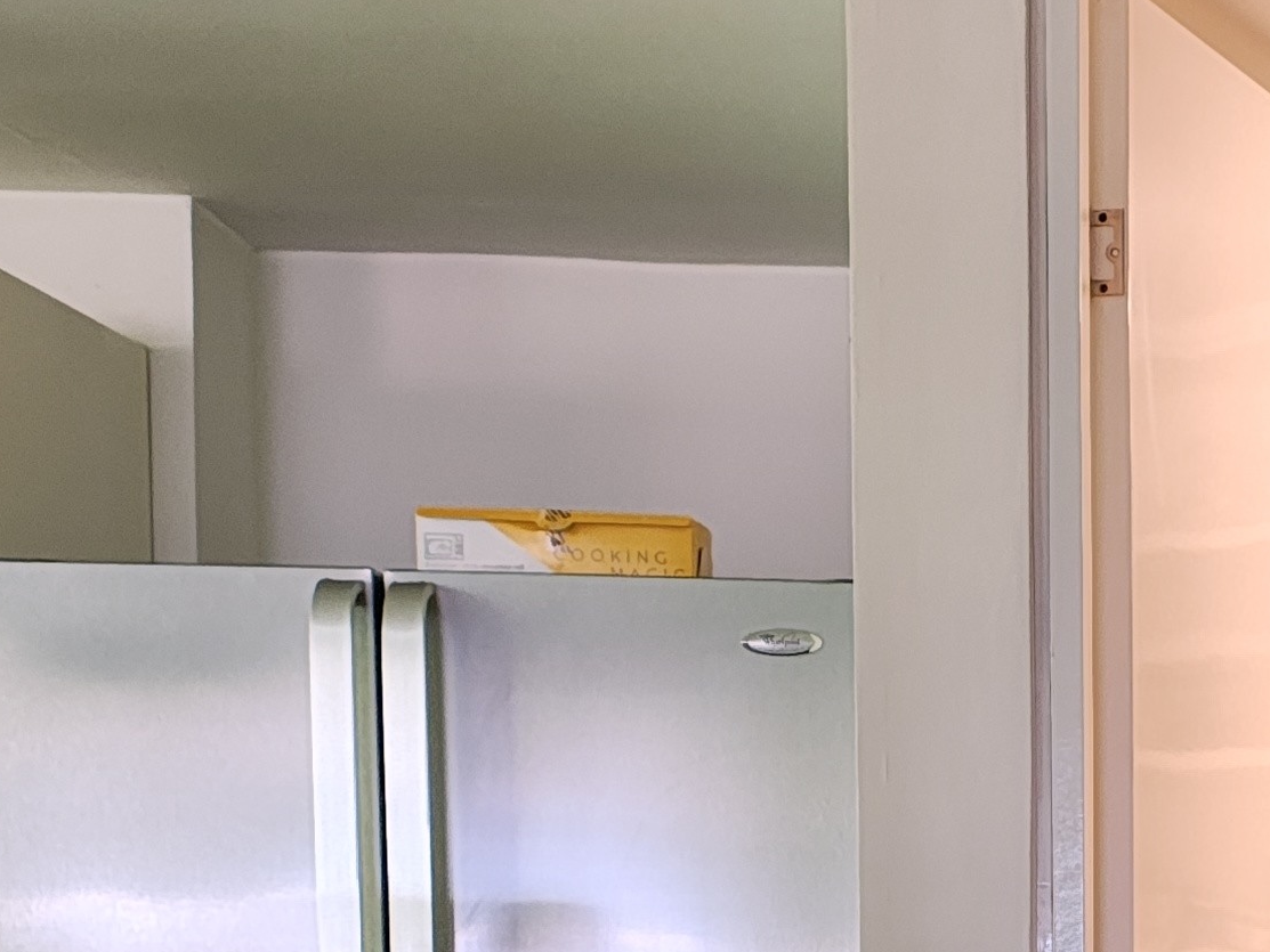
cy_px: 1361
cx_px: 1645
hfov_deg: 19.6
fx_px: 3376
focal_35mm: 92
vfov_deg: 15.1
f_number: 1.4
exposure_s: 1/58.5
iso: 906
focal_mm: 5.89
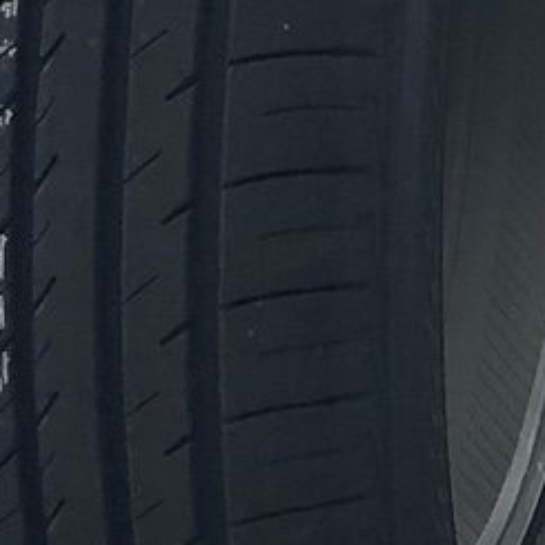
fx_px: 3634
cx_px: 714
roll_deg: -1.7
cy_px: -418
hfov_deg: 8.5
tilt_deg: -4.4
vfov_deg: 8.3
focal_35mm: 204
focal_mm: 3.99
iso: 25
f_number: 1.8
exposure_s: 1/33
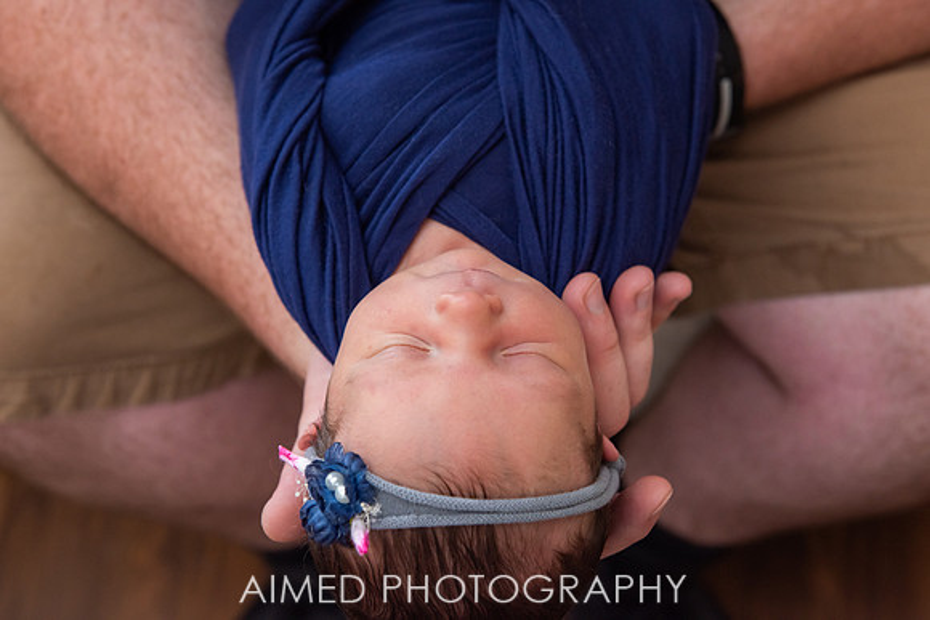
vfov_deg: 22.4
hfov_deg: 33.1
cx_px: 491
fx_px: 1564
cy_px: 285
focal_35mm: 61
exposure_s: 1/250
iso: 800
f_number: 4.5
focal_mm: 56
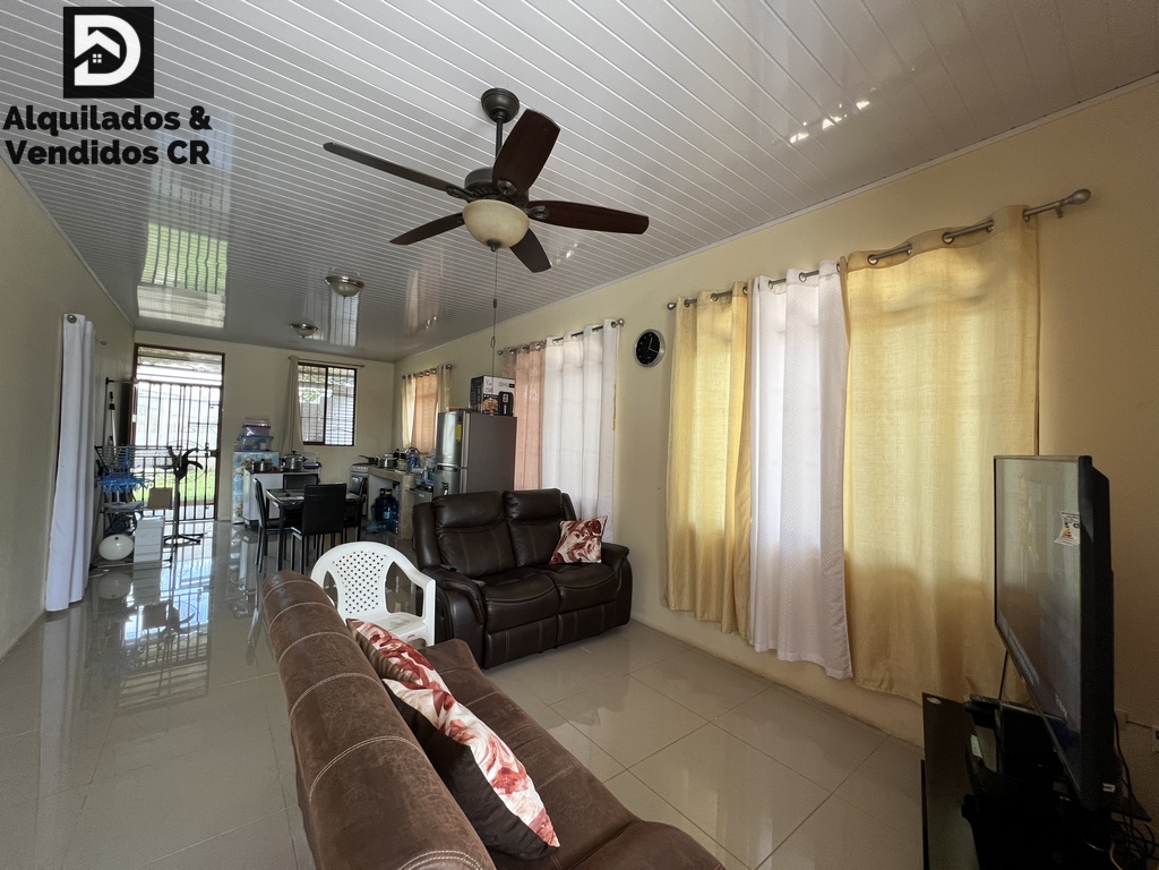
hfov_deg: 106.2
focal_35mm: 13
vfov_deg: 89.9
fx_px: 435
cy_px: 435
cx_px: 580
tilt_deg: +0.5
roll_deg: -1.6
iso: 100
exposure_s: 1/99
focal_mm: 1.57
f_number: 1.8
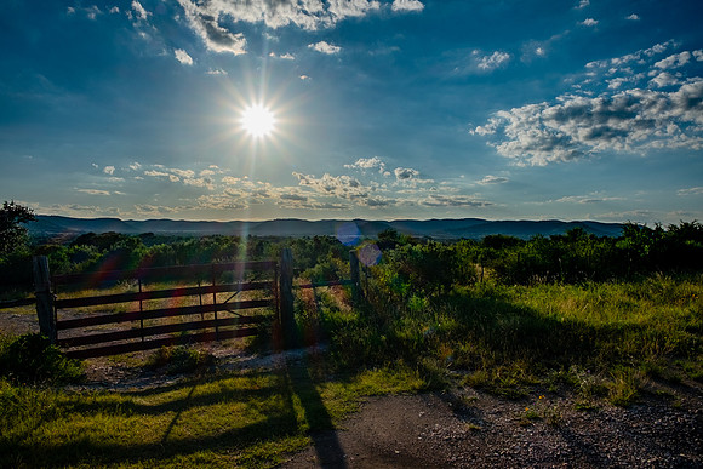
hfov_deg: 67.3
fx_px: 528
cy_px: 234
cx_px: 352
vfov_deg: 47.9
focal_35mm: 27
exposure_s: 1/250
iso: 200
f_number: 18
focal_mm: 18
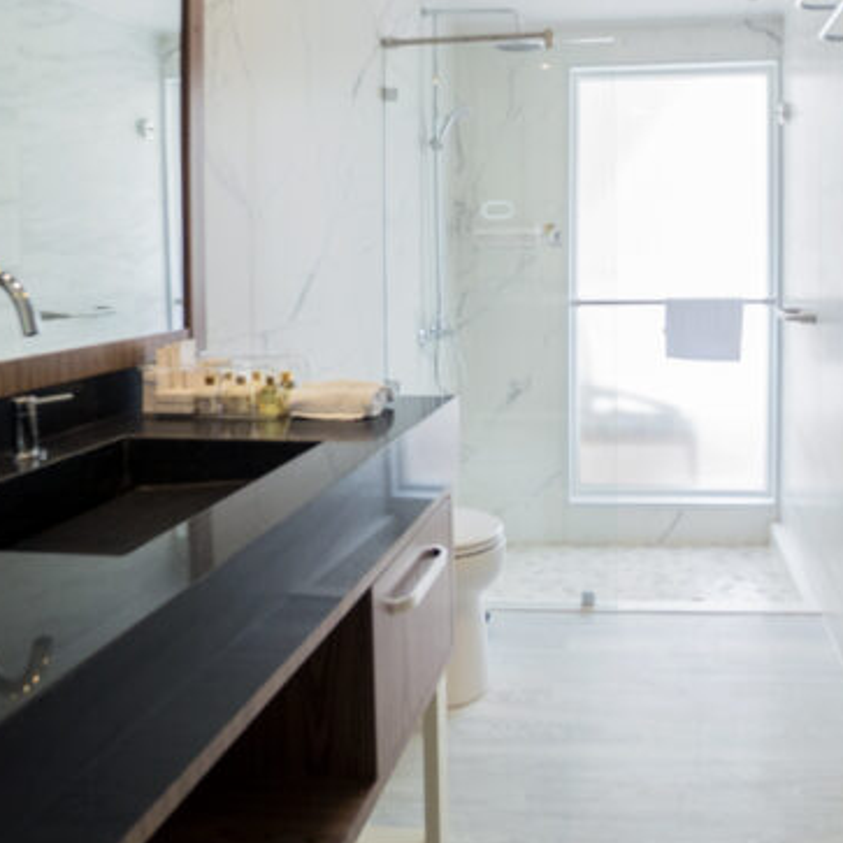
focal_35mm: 27
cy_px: 257
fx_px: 744
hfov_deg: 56.6
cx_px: 618
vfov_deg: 57.3
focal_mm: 10
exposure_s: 1/160
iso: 1000
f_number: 5.6
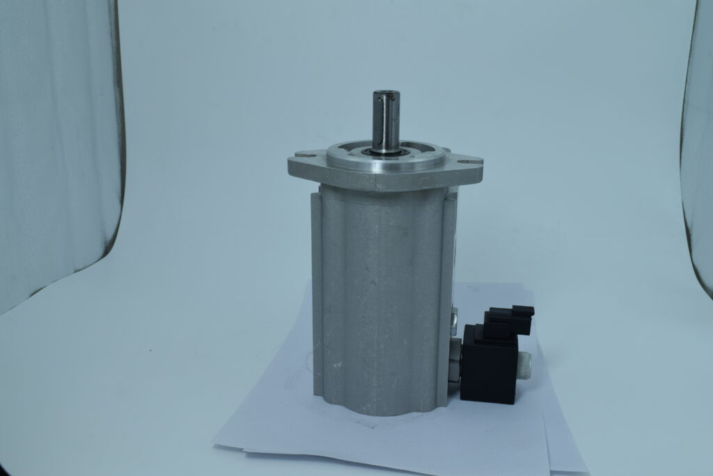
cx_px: 356
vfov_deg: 35.5
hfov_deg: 51.3
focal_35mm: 38
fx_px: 743
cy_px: 238
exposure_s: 1/50
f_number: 11
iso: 100
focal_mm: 25
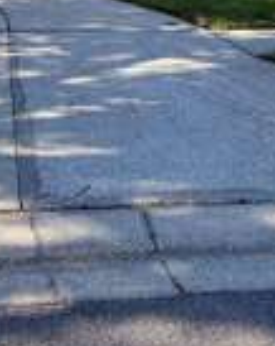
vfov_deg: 34.7
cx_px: 50
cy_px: -13
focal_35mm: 48
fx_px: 490
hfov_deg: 30.5
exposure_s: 1/596
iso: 50
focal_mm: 2.22
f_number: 2.2
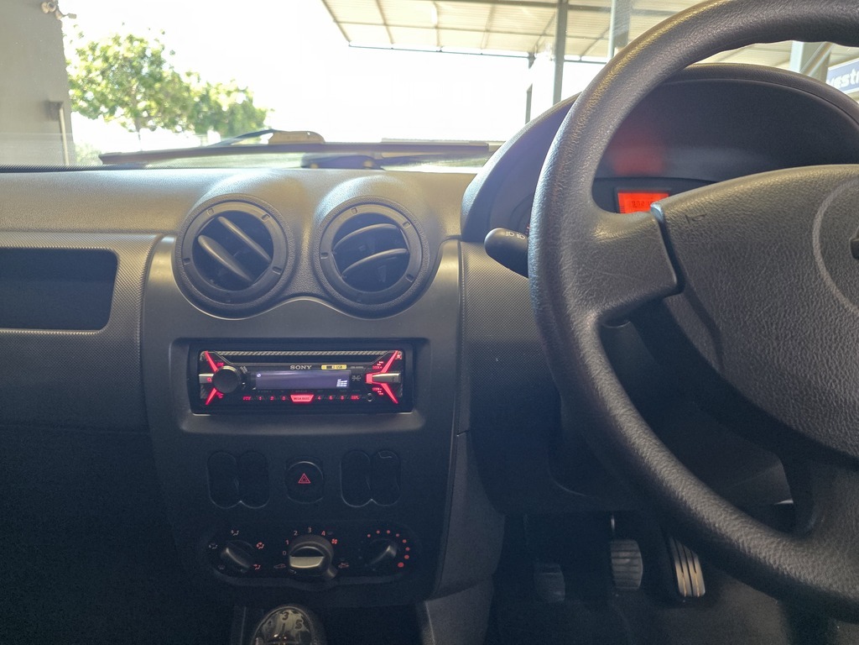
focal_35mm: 23
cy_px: 322
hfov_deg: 73.9
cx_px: 430
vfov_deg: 58.9
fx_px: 571
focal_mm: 6.25
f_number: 1.7
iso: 320
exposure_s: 1/100
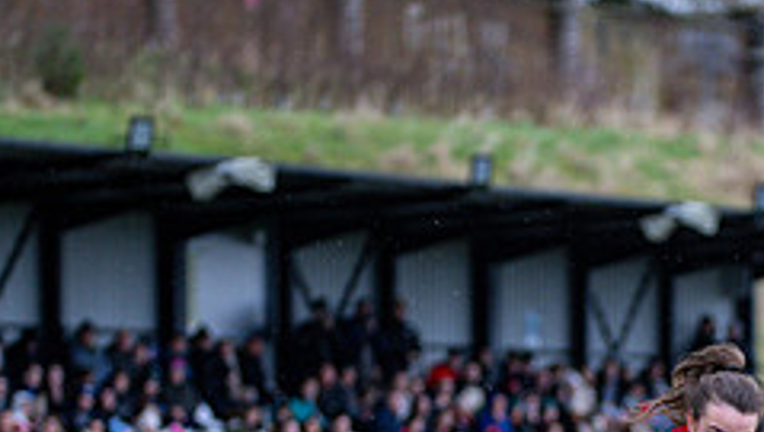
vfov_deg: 3.5
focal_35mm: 343
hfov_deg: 6.3
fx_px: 6956
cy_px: 600
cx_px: 710
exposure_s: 1/640
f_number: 2.8
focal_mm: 135
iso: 2000
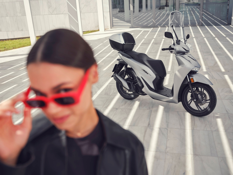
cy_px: 88
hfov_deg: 51.4
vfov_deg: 39.7
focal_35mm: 36
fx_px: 242
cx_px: 116
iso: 250
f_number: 4
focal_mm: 45
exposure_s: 1/400
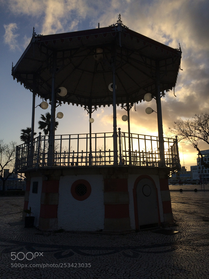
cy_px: 140
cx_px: 104
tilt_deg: +7.6
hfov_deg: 48.2
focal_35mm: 29
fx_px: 233
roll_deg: +2.8
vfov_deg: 61.7
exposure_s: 1/1866
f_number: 2.2
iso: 32
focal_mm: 4.15
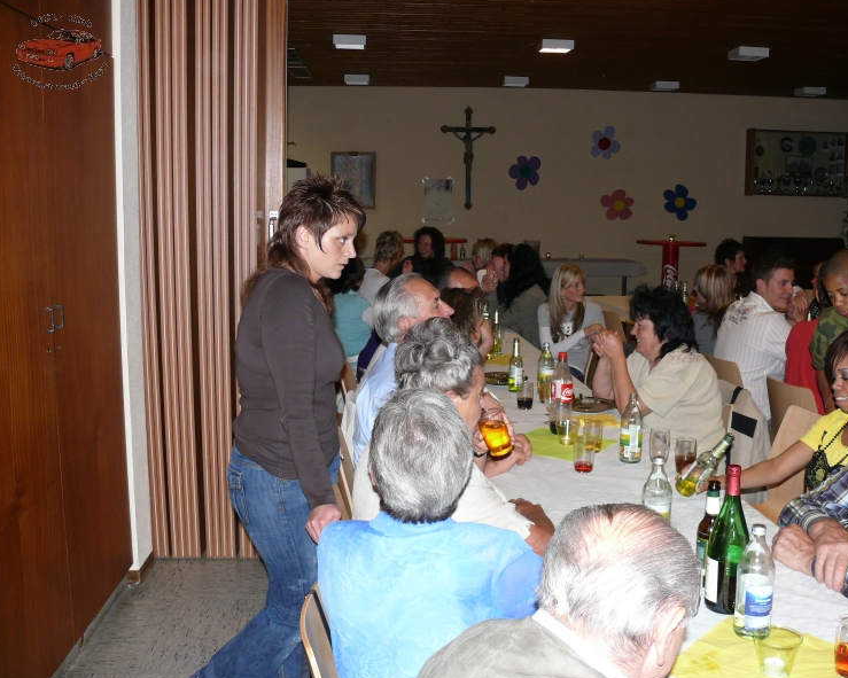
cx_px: 451
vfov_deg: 40.1
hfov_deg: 49.1
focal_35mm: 37
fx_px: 928
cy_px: 338
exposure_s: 1/30
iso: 125
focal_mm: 7.4
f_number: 2.8
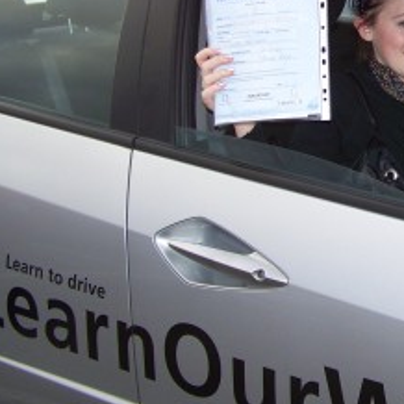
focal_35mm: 79
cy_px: 80
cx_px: 411
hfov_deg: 21.1
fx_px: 1043
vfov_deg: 21.6
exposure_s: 1/250
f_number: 2.8
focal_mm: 6.3
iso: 64
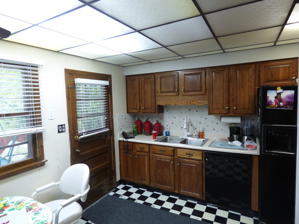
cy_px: 112
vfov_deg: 66.0
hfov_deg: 81.7
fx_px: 173
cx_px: 150
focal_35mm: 20
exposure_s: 1/25
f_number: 3.2
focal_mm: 3.58
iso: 400
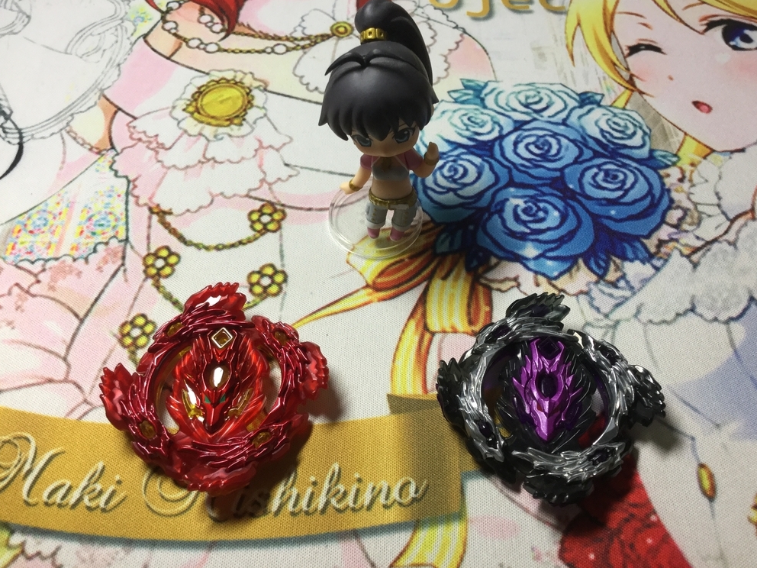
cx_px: 385
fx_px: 700
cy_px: 278
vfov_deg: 44.2
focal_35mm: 32
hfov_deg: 56.8
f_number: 2.4
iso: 25
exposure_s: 1/40
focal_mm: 3.3
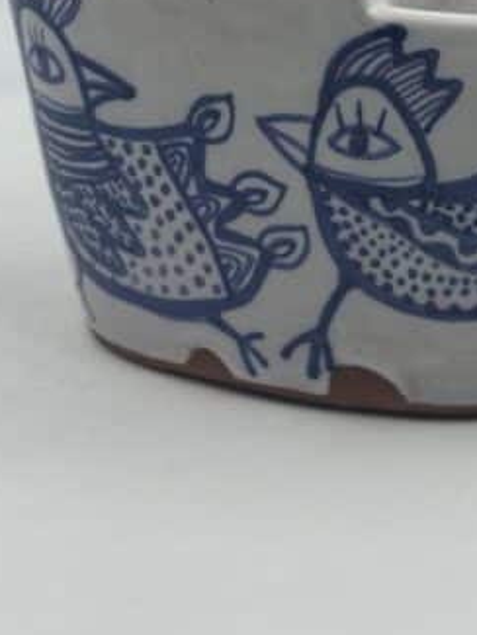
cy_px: 4
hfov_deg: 12.5
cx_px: 385
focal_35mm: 118
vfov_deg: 16.4
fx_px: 2167
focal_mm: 6.86
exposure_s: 1/469
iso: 64
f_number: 1.78
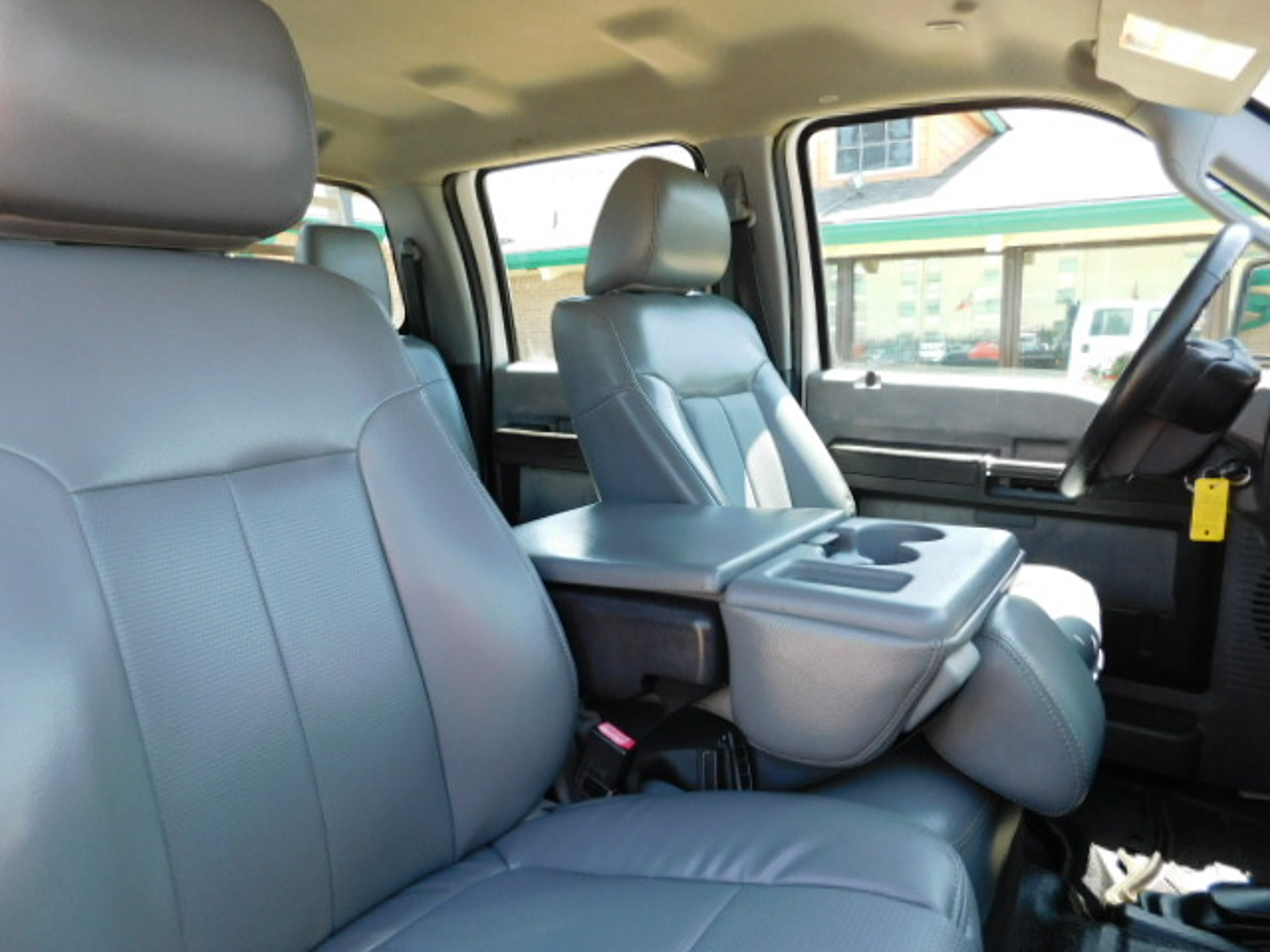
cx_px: 635
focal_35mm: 23
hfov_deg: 73.9
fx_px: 844
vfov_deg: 58.9
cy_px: 476
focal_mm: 4
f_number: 3
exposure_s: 1/100
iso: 125
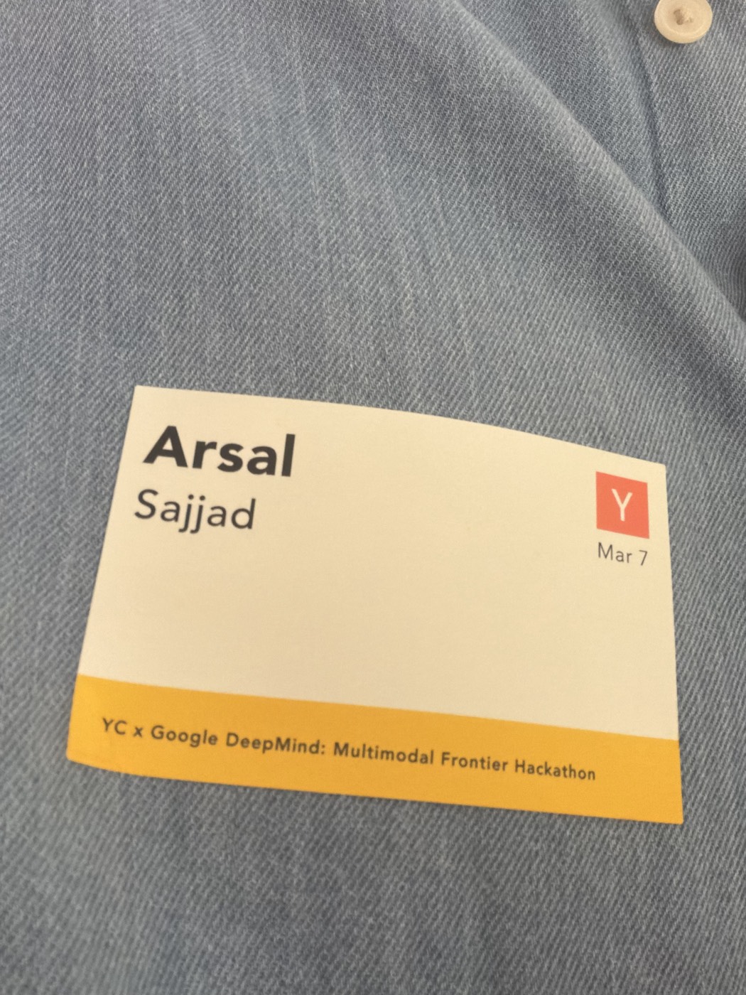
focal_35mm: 30
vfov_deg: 60.0
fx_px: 862
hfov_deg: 46.8
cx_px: 373
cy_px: 498
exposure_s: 1/40
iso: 250
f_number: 1.9
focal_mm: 2.71
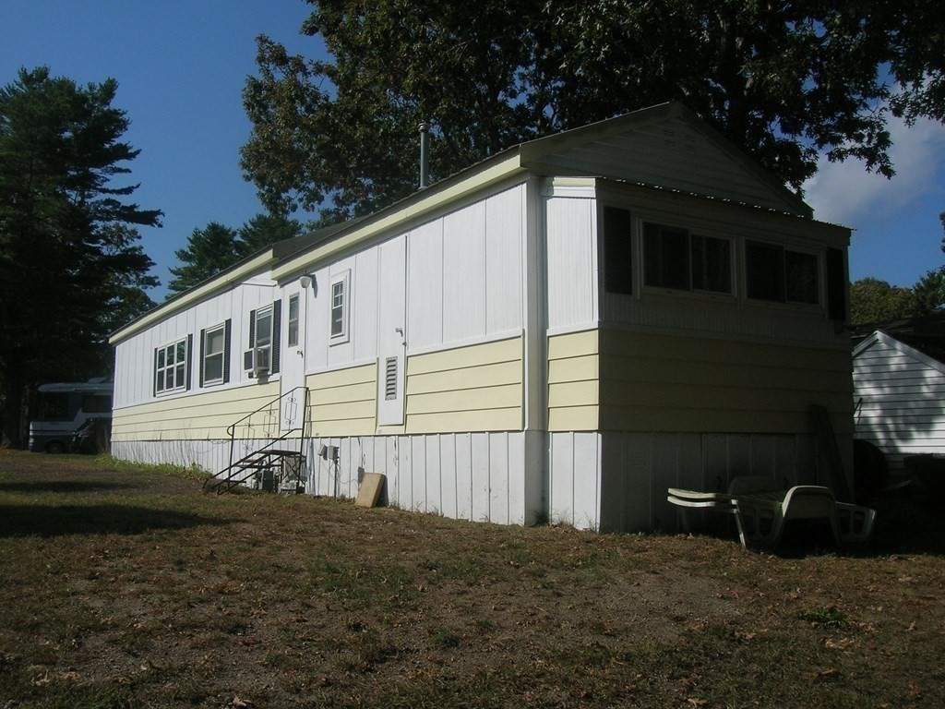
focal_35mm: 34
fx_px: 928
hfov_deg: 54.0
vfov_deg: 41.8
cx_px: 472
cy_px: 354
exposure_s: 1/910
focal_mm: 5.7
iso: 50
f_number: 4.9
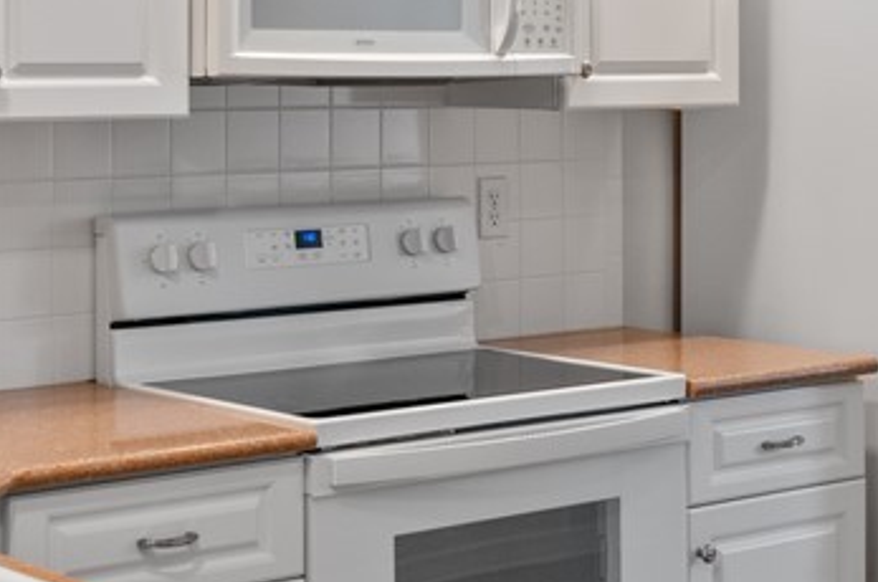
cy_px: 48
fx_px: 2288
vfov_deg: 14.3
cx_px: 519
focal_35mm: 94
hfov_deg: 21.7
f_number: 8
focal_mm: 20
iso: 200
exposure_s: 1/8
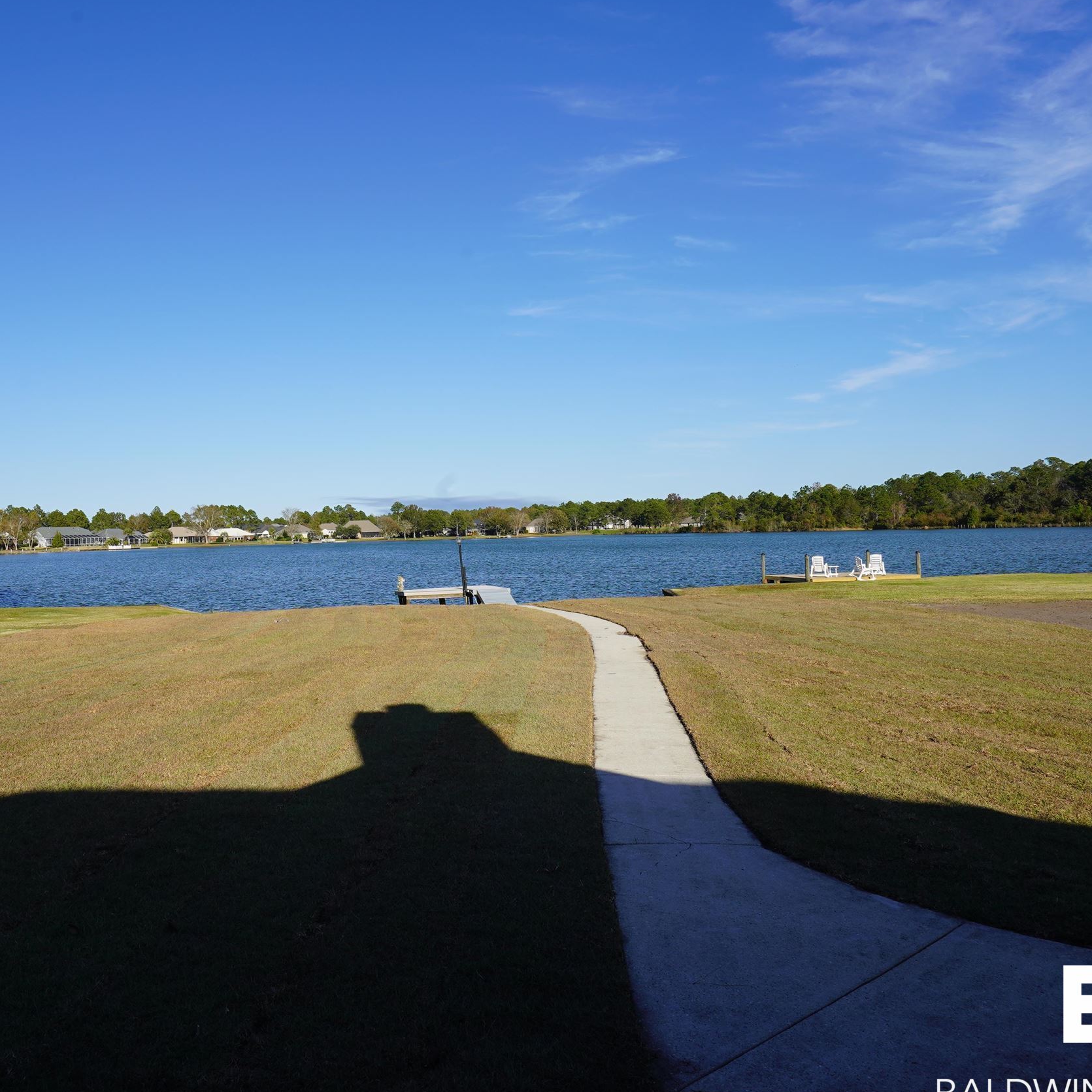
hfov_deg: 61.7
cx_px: 386
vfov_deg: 62.9
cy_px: 514
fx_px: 892
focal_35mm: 25
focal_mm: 16
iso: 100
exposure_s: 1/100
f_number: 14
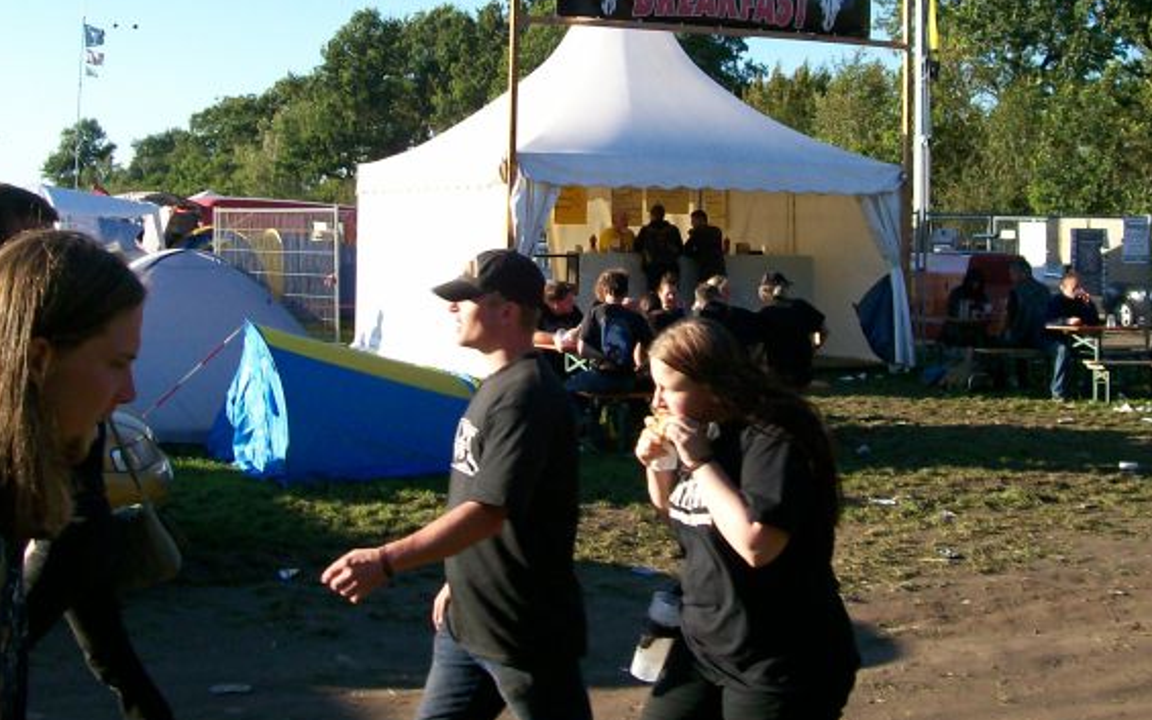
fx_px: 1695
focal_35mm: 54
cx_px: 469
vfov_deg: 23.8
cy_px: 218
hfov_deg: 37.4
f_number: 2.7
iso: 80
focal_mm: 6
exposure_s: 1/686
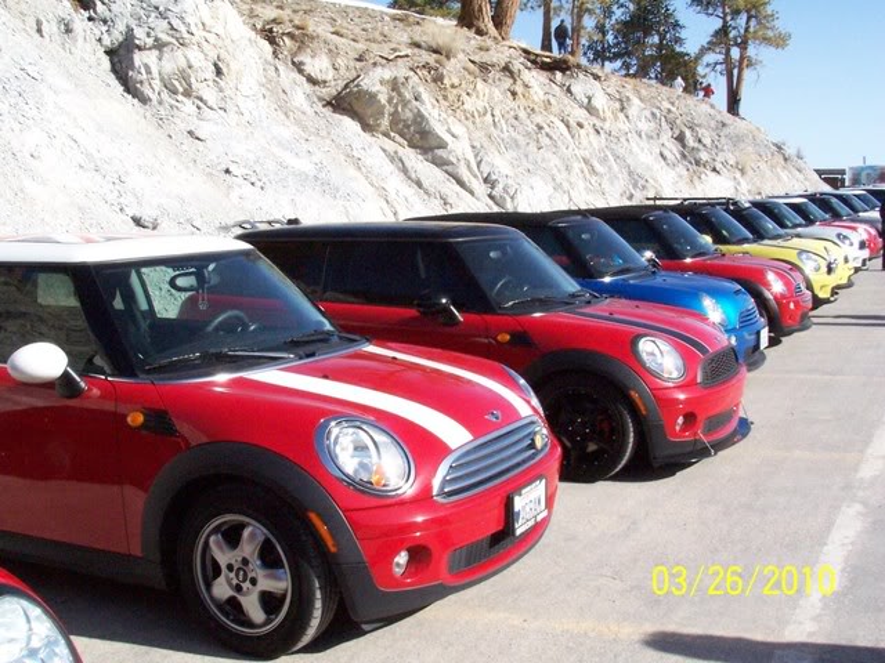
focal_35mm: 48
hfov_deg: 39.7
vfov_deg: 30.3
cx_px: 442
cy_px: 332
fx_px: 1227
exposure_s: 1/750
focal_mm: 8
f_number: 8
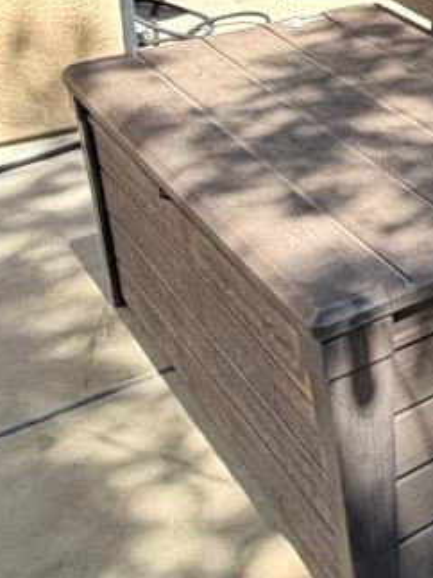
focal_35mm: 65
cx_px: 900
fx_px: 1085
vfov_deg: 27.3
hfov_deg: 16.4
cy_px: -60
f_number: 2.2
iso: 64
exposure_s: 1/121
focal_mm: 2.22
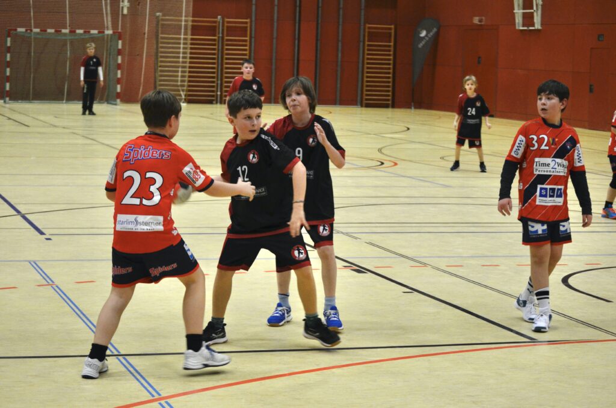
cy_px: 204
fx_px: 1409
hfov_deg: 24.7
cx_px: 308
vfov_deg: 16.5
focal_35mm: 82
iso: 1600
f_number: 4
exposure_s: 1/160
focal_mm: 55
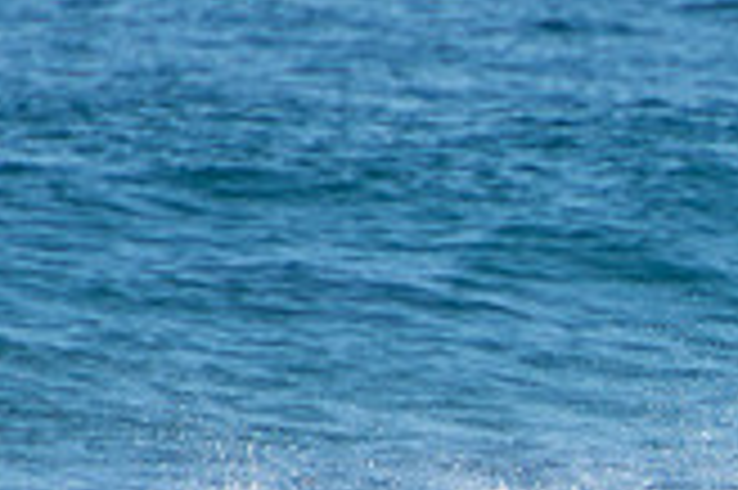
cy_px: 753
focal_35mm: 2127
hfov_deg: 1.0
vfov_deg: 0.6
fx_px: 43559
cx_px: 1192
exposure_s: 1/1250
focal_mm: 400
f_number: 5.6
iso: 400
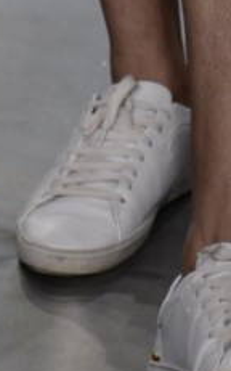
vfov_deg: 4.1
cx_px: 166
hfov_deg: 2.6
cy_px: -827
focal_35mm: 495
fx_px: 4995
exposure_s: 1/250
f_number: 4.5
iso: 800
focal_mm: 70
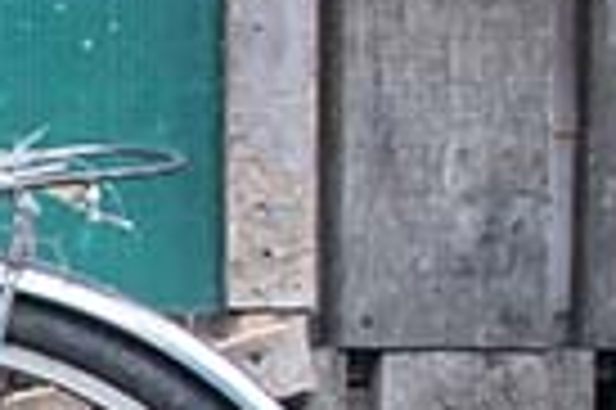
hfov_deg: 10.1
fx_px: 2871
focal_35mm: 168
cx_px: -1030
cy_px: 723
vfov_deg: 7.9
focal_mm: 24
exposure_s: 1/250
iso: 1600
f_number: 8
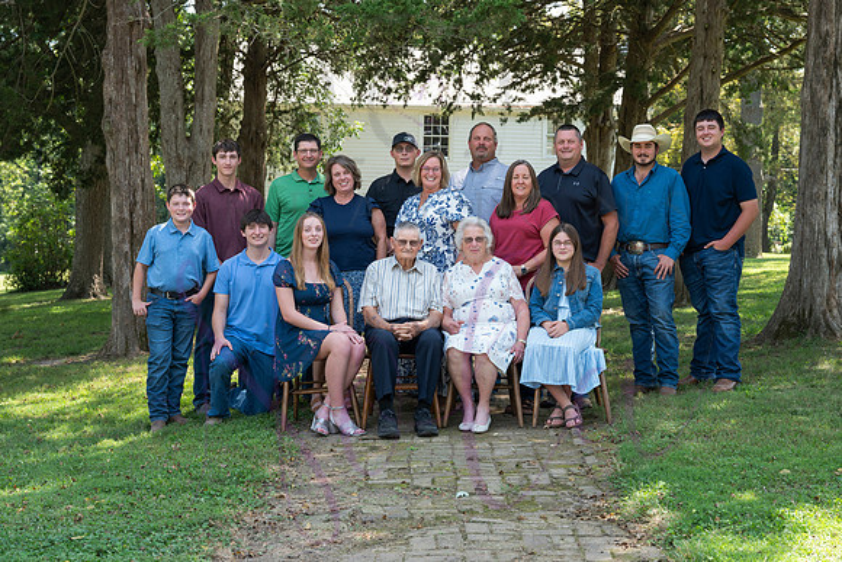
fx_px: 1263
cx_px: 421
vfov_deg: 25.1
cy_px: 281
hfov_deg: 36.9
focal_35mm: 54
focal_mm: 54
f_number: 5.6
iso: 400
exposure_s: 1/200
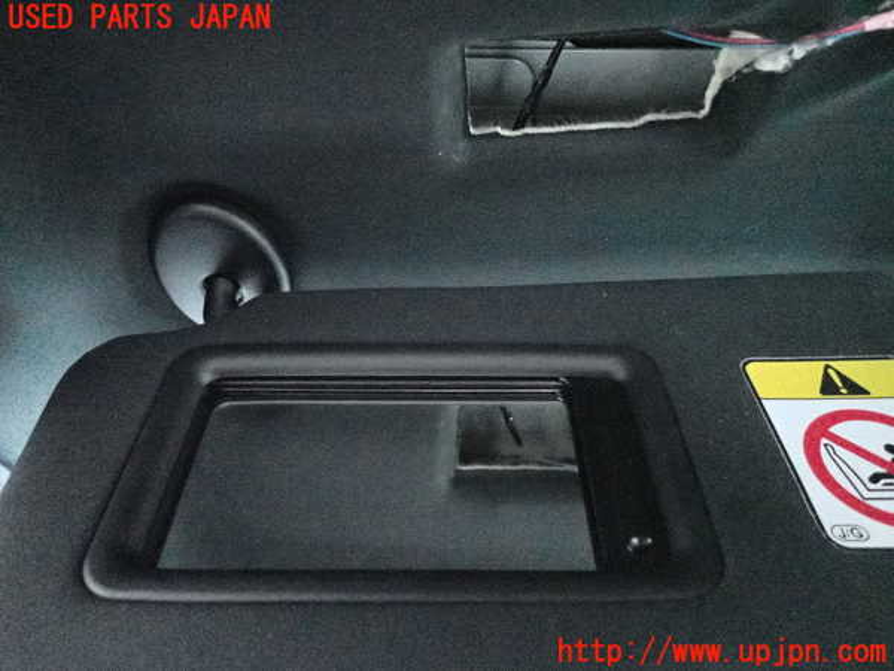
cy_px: 336
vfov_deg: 54.9
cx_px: 447
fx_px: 646
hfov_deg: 69.4
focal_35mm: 25
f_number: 2
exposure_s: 1/125
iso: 8000
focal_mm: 4.5
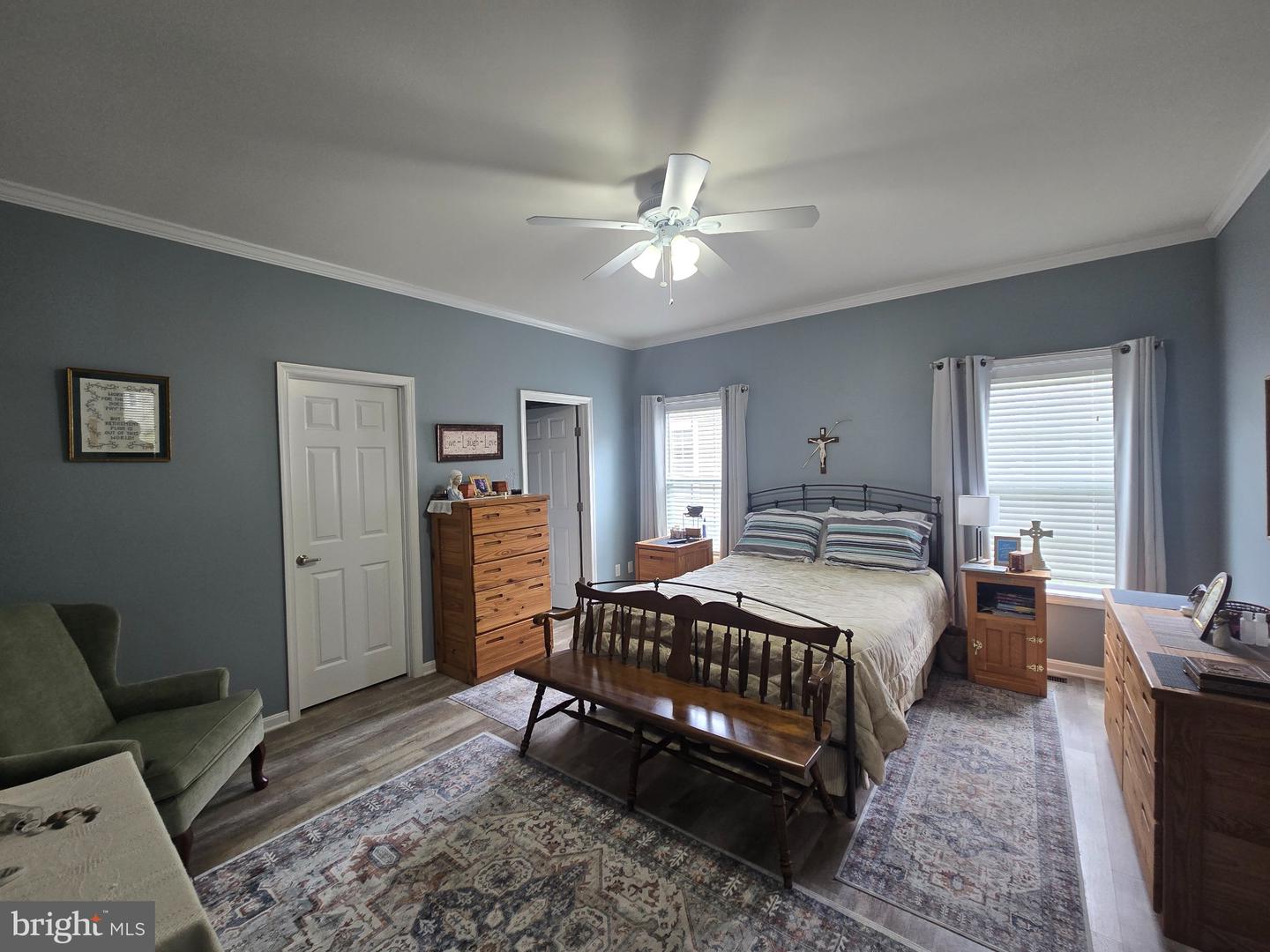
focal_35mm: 13
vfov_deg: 89.9
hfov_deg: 106.2
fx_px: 477
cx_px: 635
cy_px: 476
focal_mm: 2.2
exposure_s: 1/60
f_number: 2.2
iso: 100
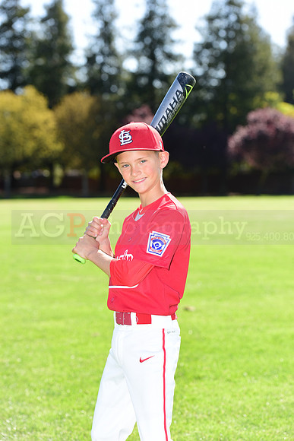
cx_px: 147
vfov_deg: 18.3
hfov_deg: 12.2
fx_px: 1371
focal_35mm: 112
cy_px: 220
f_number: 4.5
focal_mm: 112
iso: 125
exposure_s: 1/320
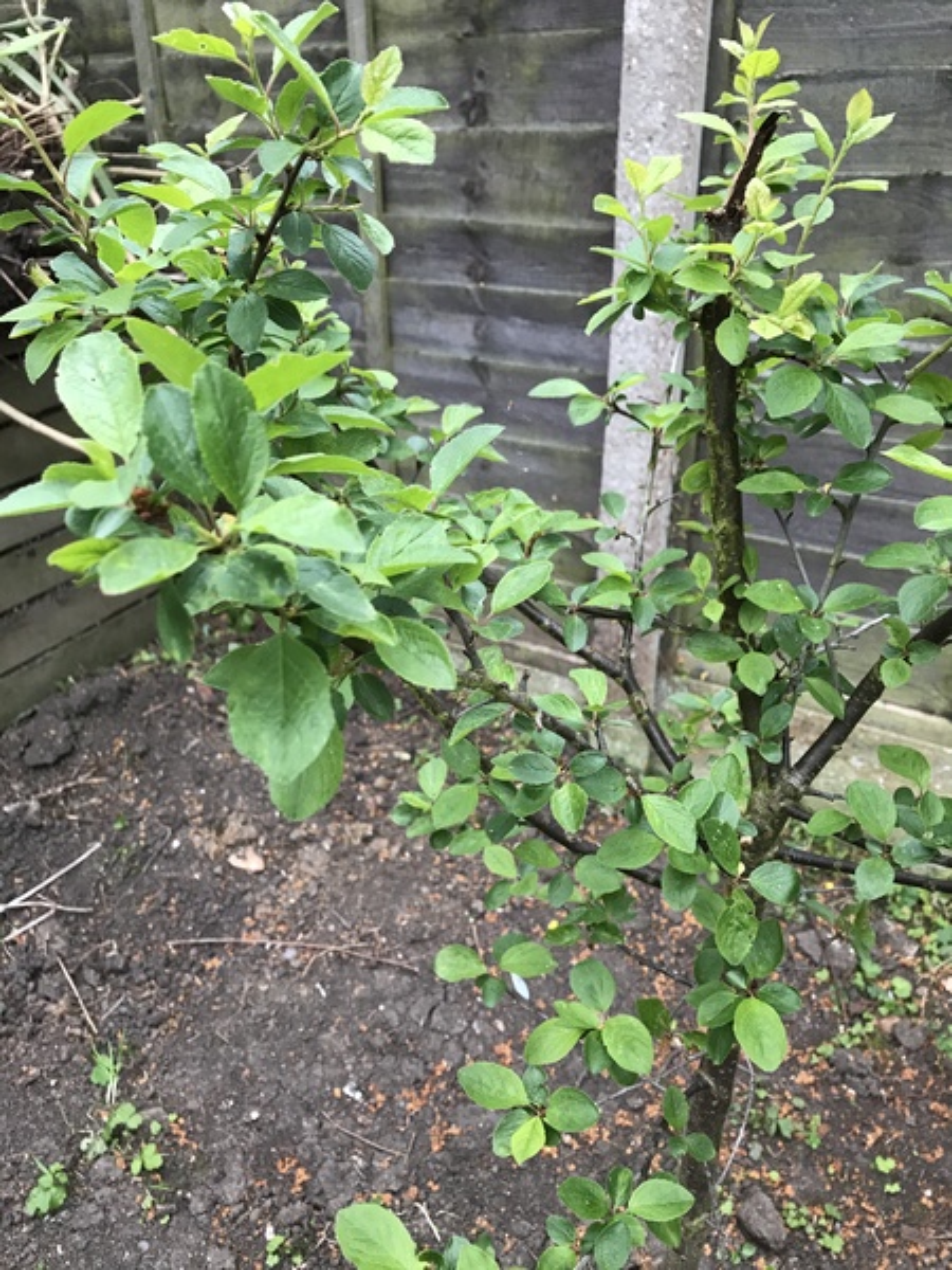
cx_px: 476
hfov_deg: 49.7
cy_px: 635
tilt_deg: -27.2
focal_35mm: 28
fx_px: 1027
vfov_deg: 63.4
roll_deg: +1.1
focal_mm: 3.99
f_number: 1.8
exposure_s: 1/20
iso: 40
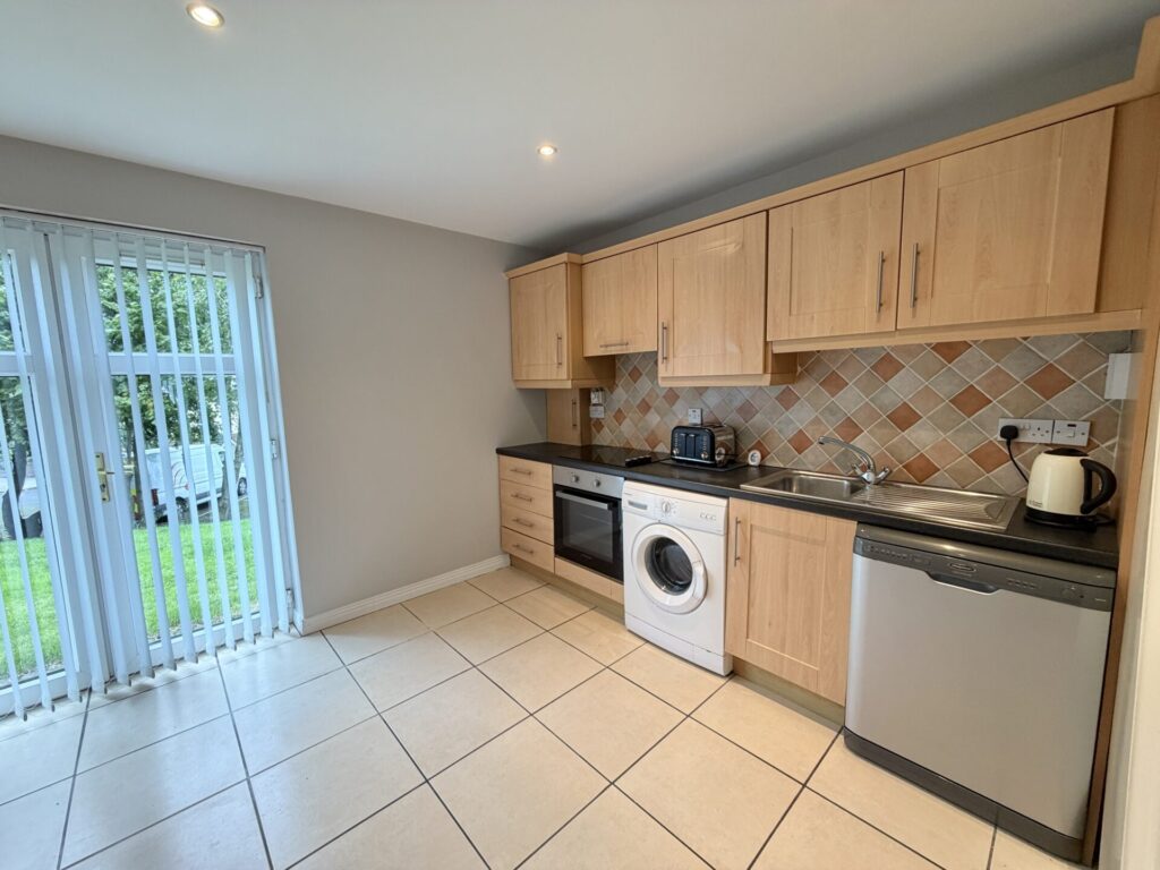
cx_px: 580
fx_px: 469
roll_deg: +1.4
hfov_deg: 102.1
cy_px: 435
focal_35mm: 14
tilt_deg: -7.4
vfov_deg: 85.7
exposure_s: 1/50
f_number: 2.2
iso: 200
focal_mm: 2.22
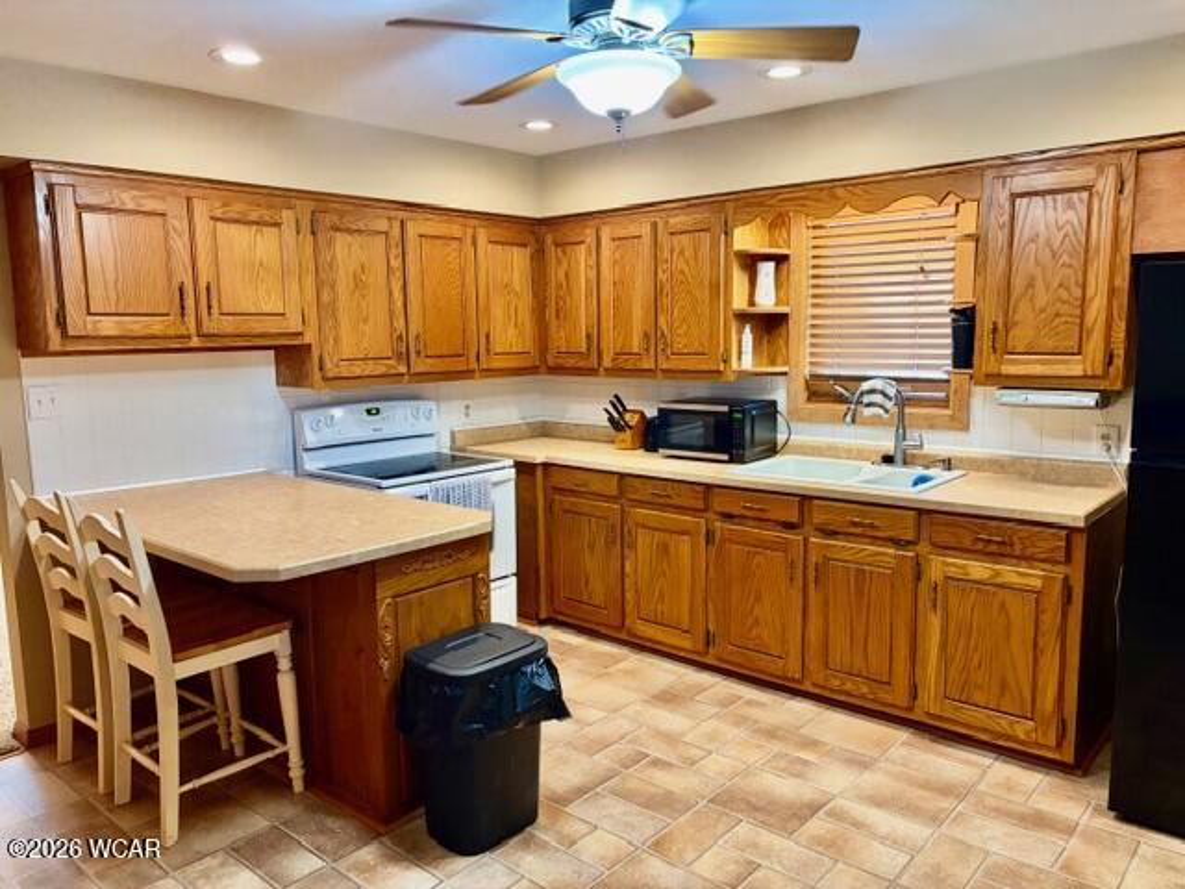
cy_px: 444
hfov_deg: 67.3
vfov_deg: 53.1
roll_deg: +1.2
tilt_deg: -7.7
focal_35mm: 26
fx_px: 890
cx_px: 592
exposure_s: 1/60
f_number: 1.6
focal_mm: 5.96
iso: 500
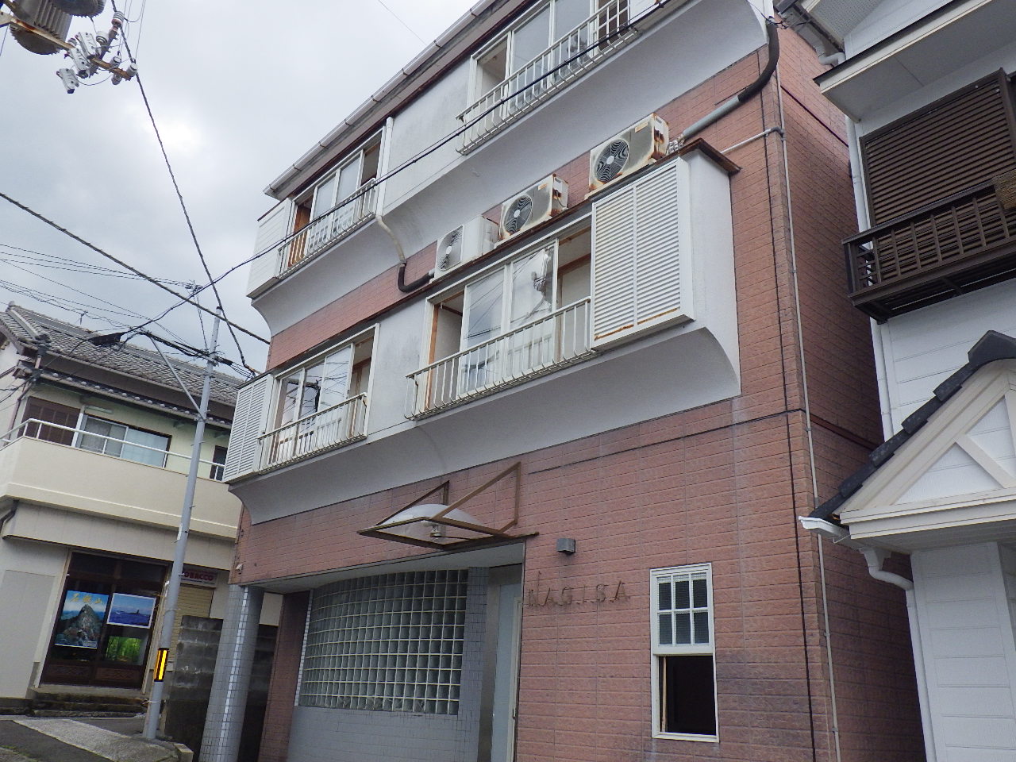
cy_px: 381
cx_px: 508
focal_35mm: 28
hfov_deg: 63.4
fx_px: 822
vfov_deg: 49.7
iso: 250
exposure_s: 1/640
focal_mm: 5
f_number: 4.2
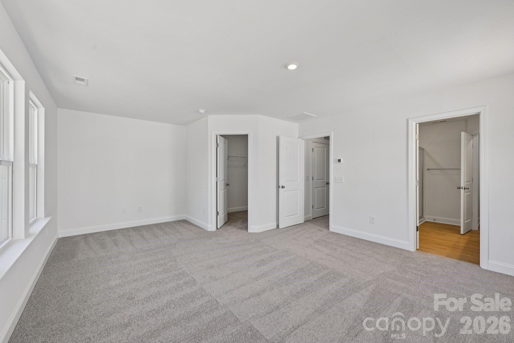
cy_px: 172
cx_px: 257
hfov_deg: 104.3
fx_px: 200
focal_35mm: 14
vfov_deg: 81.2
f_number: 8
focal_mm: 14
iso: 100
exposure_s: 1/20
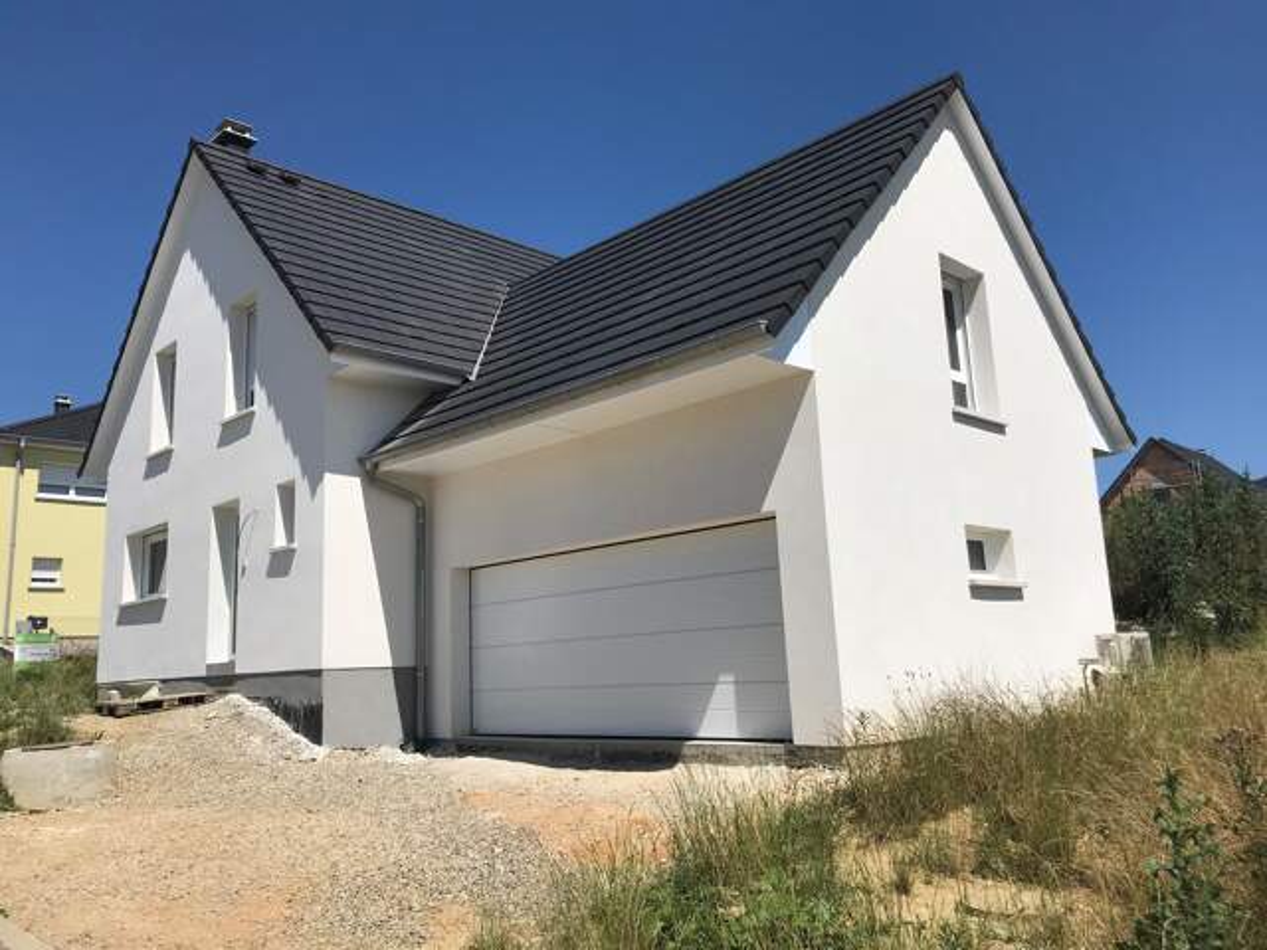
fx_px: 1025
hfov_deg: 63.4
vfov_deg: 49.7
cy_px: 475
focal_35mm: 28
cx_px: 634
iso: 25
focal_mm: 3.99
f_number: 1.8
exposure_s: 1/5051
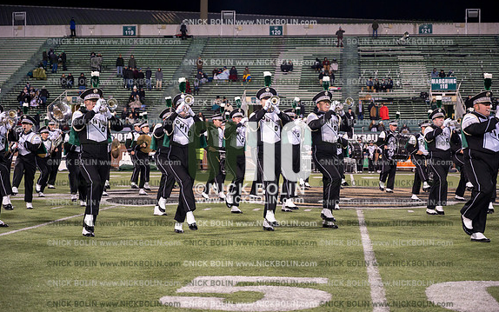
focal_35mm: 72
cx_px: 250
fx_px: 979
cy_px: 163
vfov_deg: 18.1
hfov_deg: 28.6
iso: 3200
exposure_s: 1/640
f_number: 4
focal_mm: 70
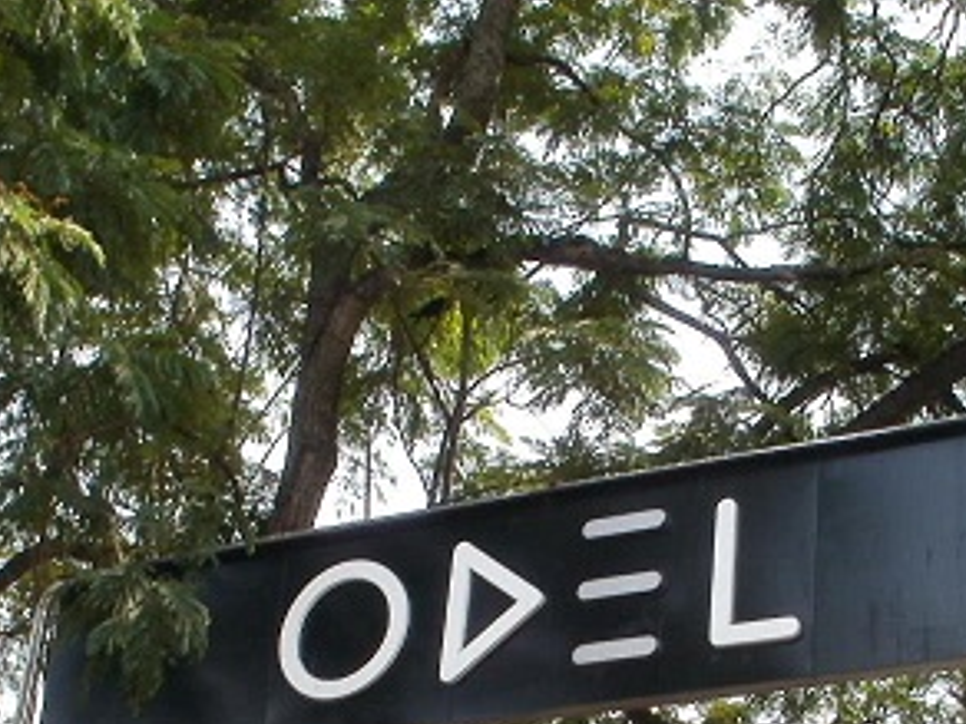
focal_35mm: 79
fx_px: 2205
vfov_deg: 18.1
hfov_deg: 24.7
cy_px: 744
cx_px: 566
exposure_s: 1/125
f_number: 5.6
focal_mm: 6.3
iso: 100
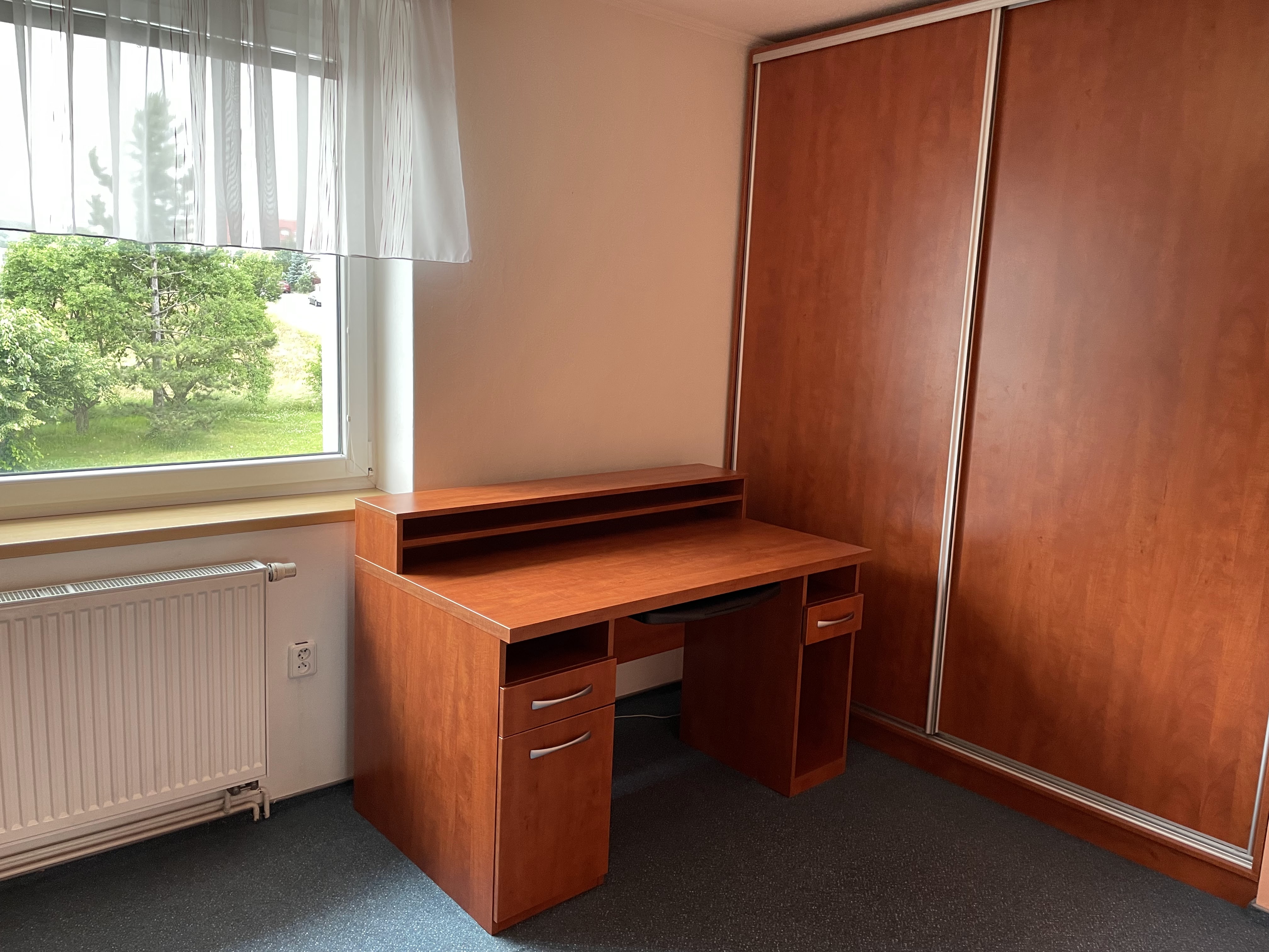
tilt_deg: -9.6
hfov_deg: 67.3
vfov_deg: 53.1
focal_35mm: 26
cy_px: 476
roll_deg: -2.3
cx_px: 634
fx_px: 953
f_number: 1.6
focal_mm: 4.2
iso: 160
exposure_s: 1/50
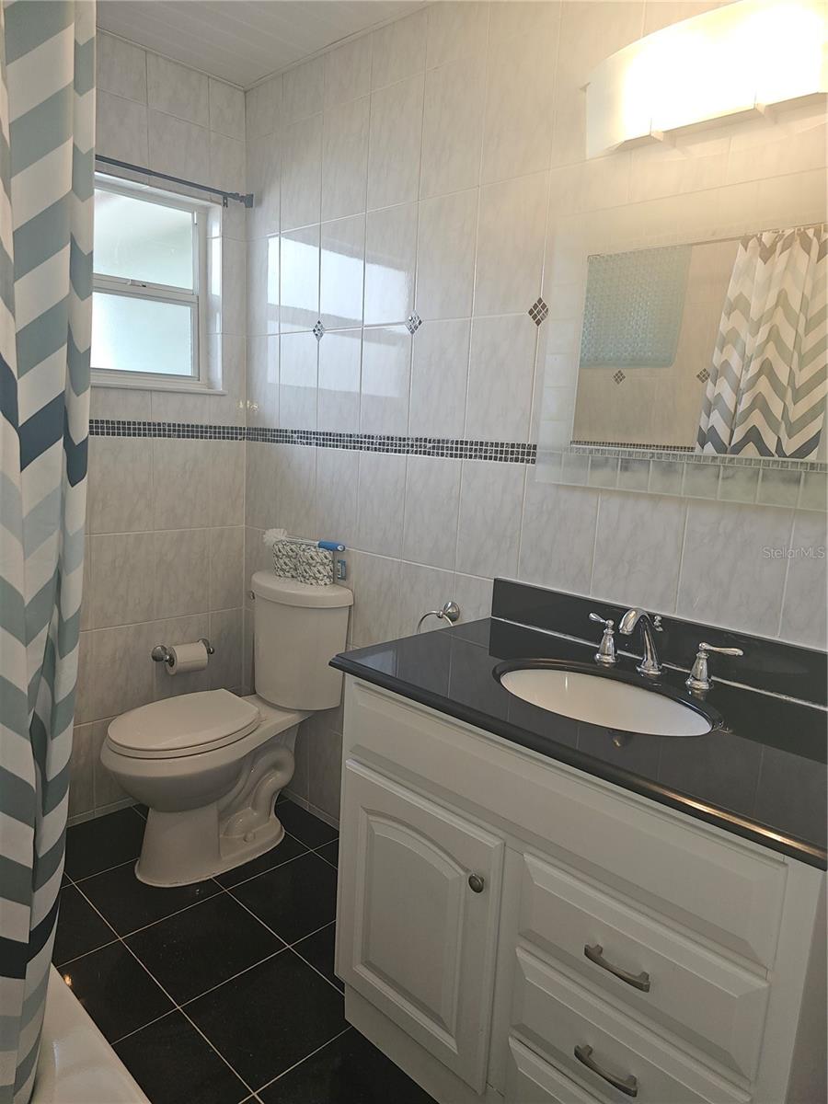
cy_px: 552
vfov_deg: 73.9
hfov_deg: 58.9
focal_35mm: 23
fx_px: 734
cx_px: 414
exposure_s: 1/60
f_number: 1.7
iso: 40
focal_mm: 6.3
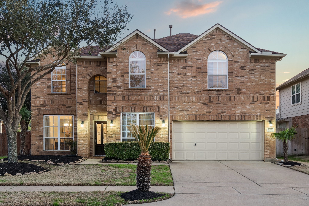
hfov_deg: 51.9
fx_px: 318
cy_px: 103
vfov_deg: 35.9
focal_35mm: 37
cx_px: 154
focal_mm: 25
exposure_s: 1/1.67
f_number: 9
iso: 320
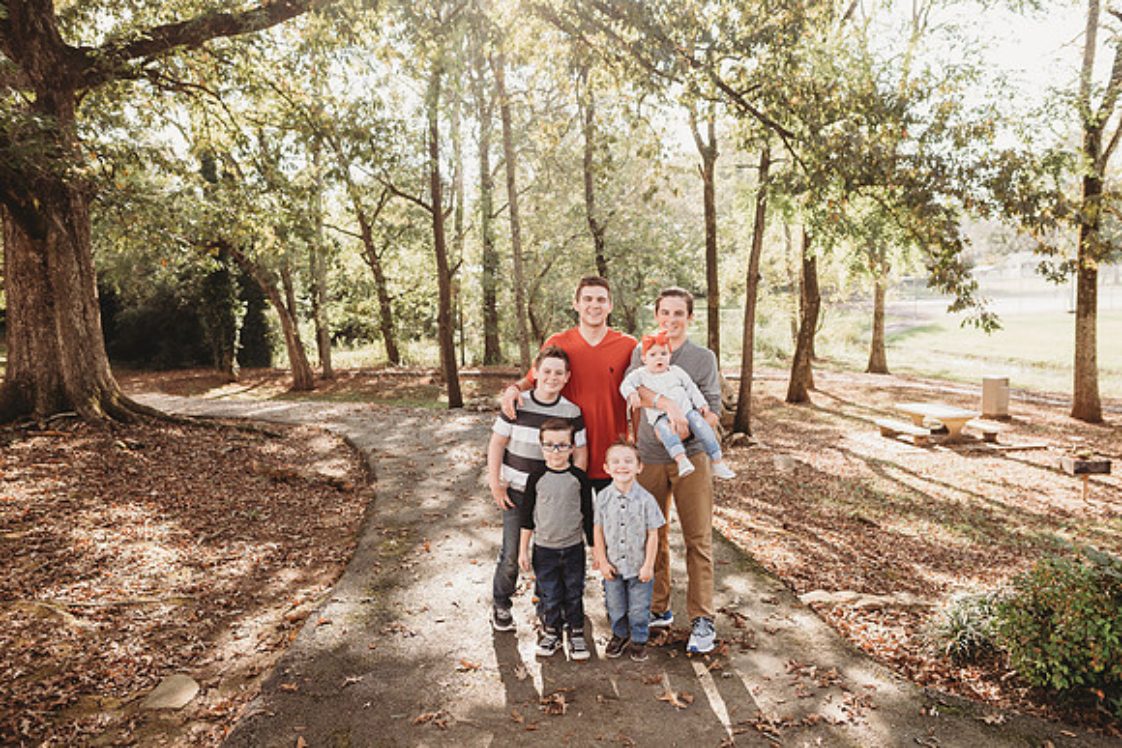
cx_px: 561
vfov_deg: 53.2
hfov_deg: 73.7
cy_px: 374
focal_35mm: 24
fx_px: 748
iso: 200
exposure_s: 1/250
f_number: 3.2
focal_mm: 24
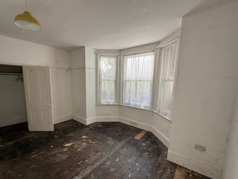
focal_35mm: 16
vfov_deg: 78.0
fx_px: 110
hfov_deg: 94.3
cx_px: 110
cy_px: 97
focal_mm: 2.22
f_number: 2.2
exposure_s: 1/241
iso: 64
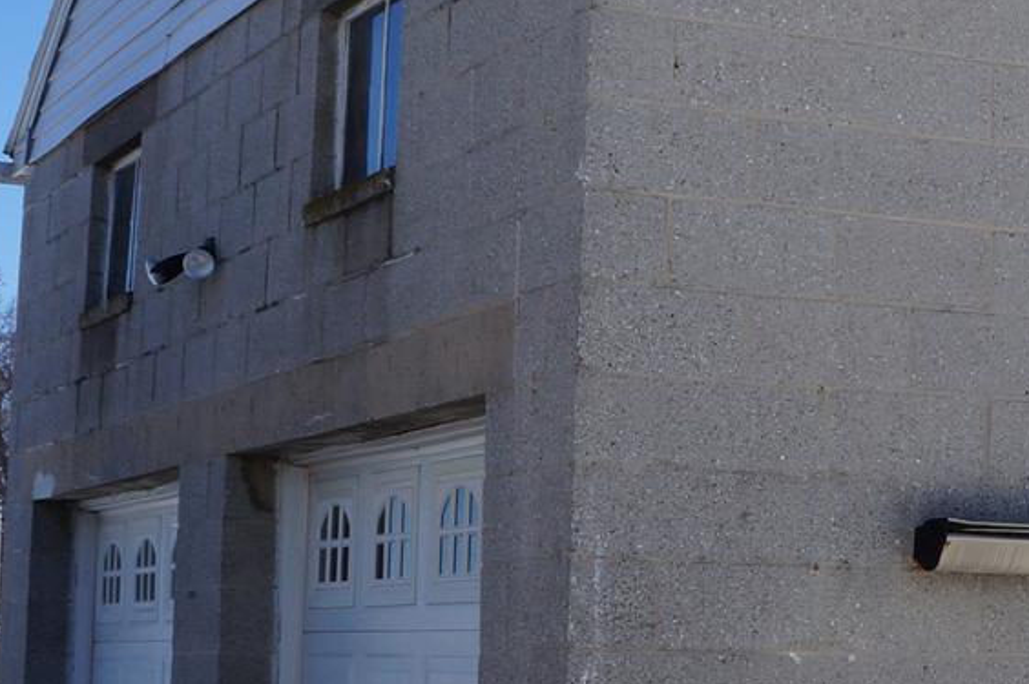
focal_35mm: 98
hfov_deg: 18.9
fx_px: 2799
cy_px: 358
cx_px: 1432
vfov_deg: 13.9
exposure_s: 1/400
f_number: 13
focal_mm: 18
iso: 200
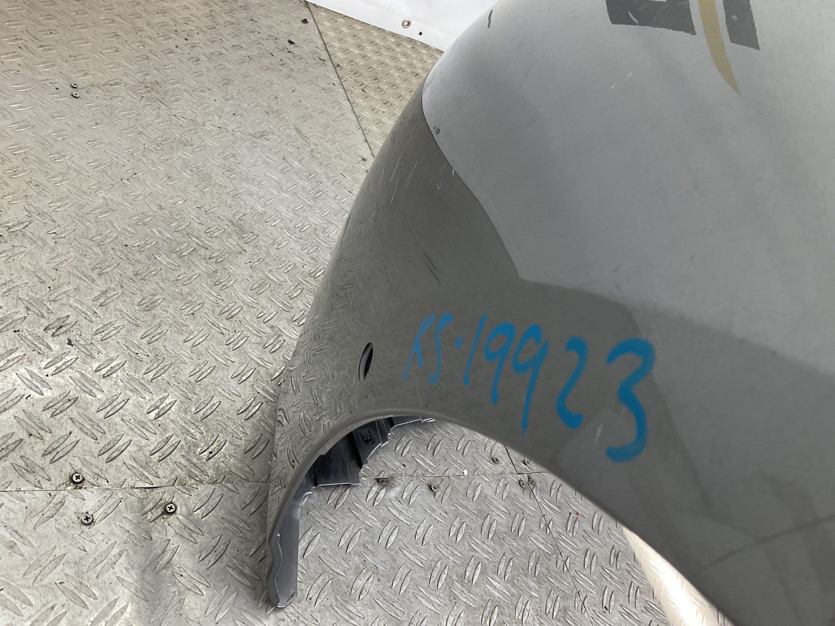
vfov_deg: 48.2
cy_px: 313
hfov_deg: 61.7
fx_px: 700
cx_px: 418
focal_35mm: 29
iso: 20
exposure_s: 1/100
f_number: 1.8
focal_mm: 3
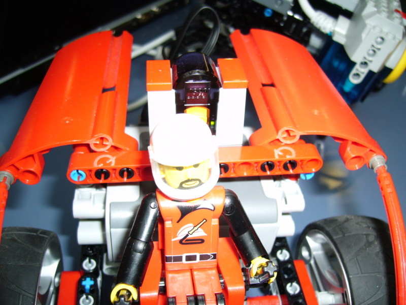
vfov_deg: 40.7
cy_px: 152
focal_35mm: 35
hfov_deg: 52.6
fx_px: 411
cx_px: 203
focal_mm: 5.8
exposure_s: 1/30
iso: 100
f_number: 2.8
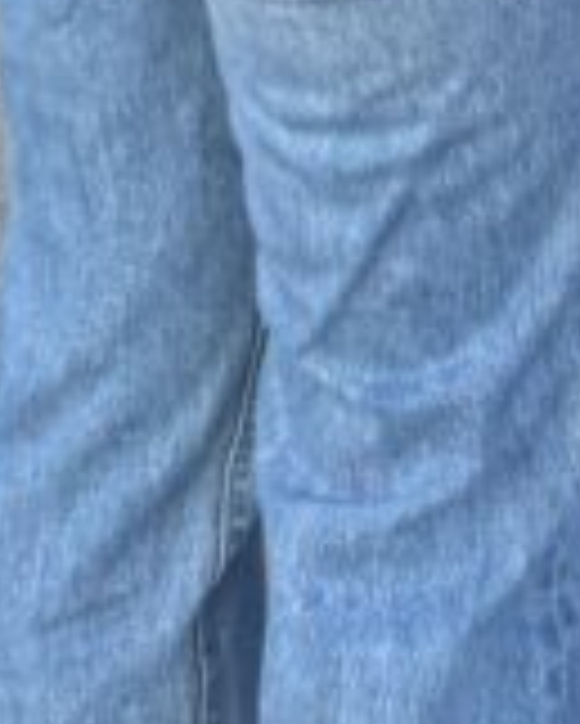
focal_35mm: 126
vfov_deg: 12.2
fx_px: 2701
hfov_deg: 12.2
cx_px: 166
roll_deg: -0.8
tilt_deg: -8.3
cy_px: -1003
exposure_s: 1/121
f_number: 1.6
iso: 40
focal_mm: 5.96
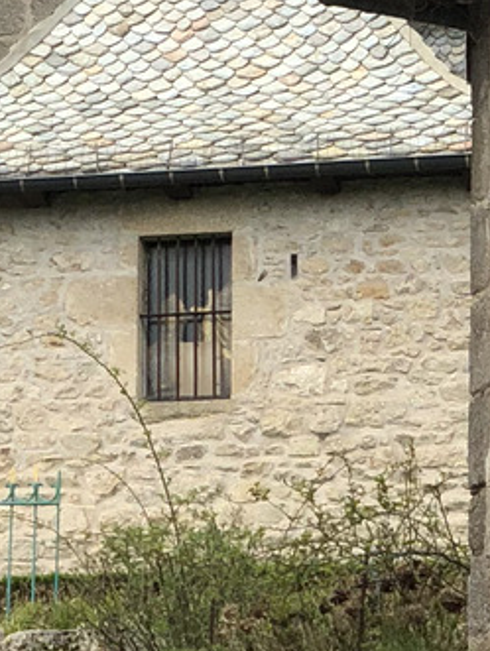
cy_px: -283
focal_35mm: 251
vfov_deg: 7.8
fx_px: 4728
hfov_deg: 5.9
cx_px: 244
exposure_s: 1/558
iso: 16
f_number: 2.4
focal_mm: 6
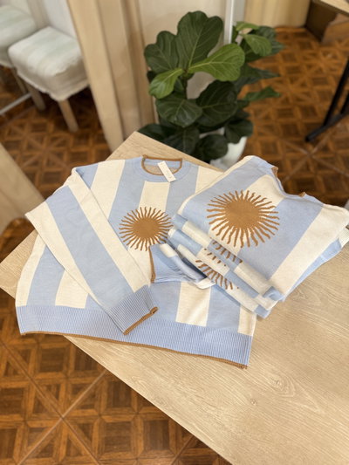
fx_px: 322
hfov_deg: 56.8
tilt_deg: -58.8
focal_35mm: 24
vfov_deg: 71.6
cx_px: 174
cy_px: 232
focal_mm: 6.76
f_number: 1.78
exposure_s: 1/121
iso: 160
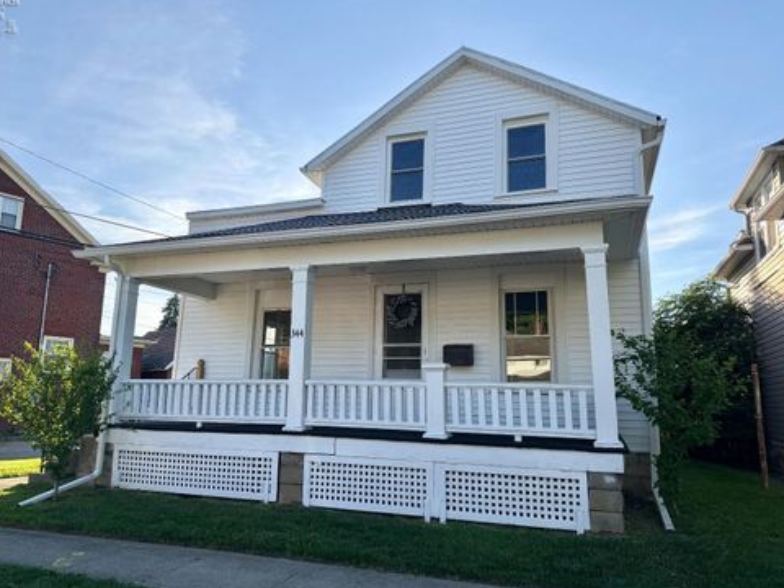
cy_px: 300
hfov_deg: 69.4
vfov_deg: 54.9
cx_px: 379
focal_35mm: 25
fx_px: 566
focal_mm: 6.76
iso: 100
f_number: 1.78
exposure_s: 1/3145
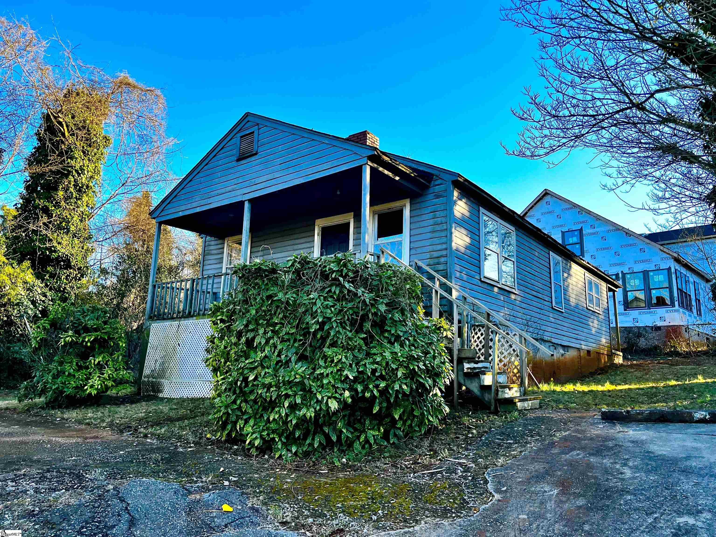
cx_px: 358
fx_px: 538
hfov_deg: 67.3
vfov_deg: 53.1
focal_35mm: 26
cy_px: 268
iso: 50
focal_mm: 5.1
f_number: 1.6
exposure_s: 1/615
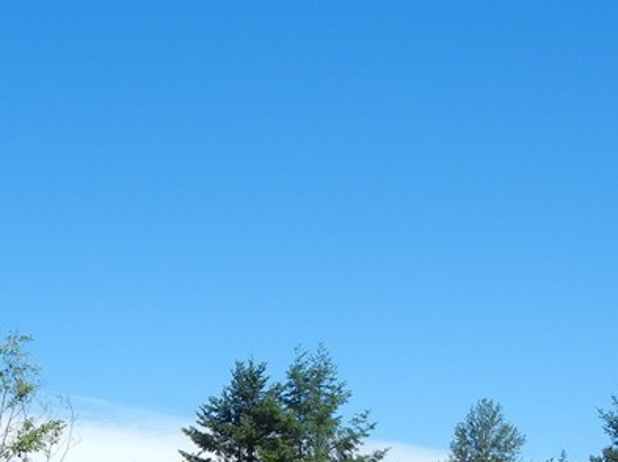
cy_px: 432
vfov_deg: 18.5
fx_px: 1392
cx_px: 124
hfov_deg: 24.6
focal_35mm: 78
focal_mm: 5.4
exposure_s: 1/360
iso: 160
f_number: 7
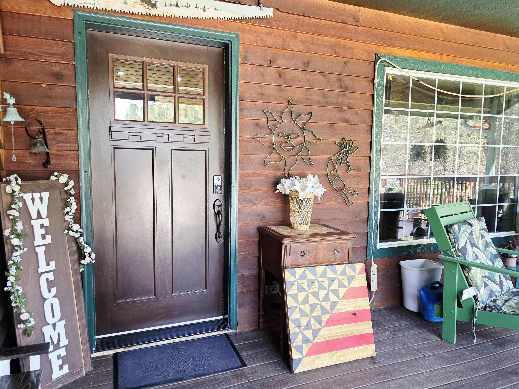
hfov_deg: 73.9
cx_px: 260
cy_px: 194
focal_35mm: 23
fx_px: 345
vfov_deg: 58.9
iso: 125
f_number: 1.7
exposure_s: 1/120
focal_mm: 6.3
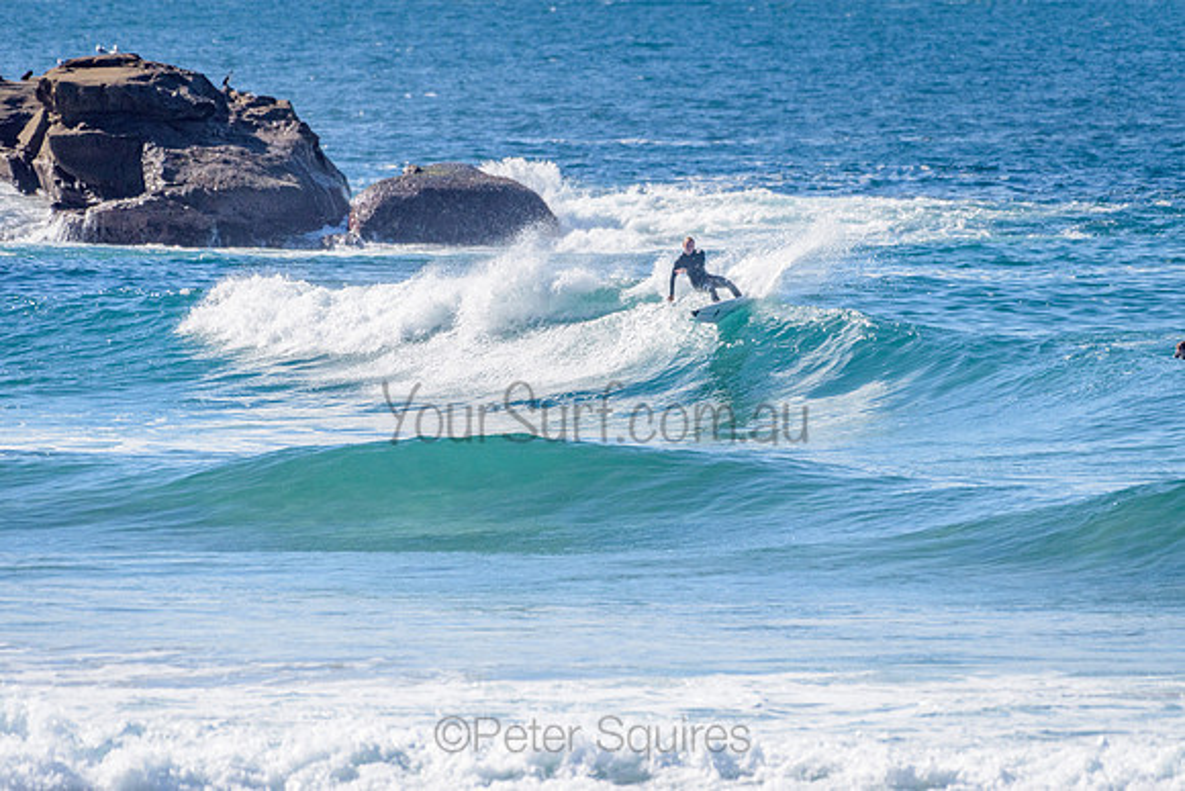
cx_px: 690
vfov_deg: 2.2
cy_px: 311
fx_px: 20191
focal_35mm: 613
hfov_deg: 3.4
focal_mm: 500
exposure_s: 1/8000
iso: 560
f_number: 5.6
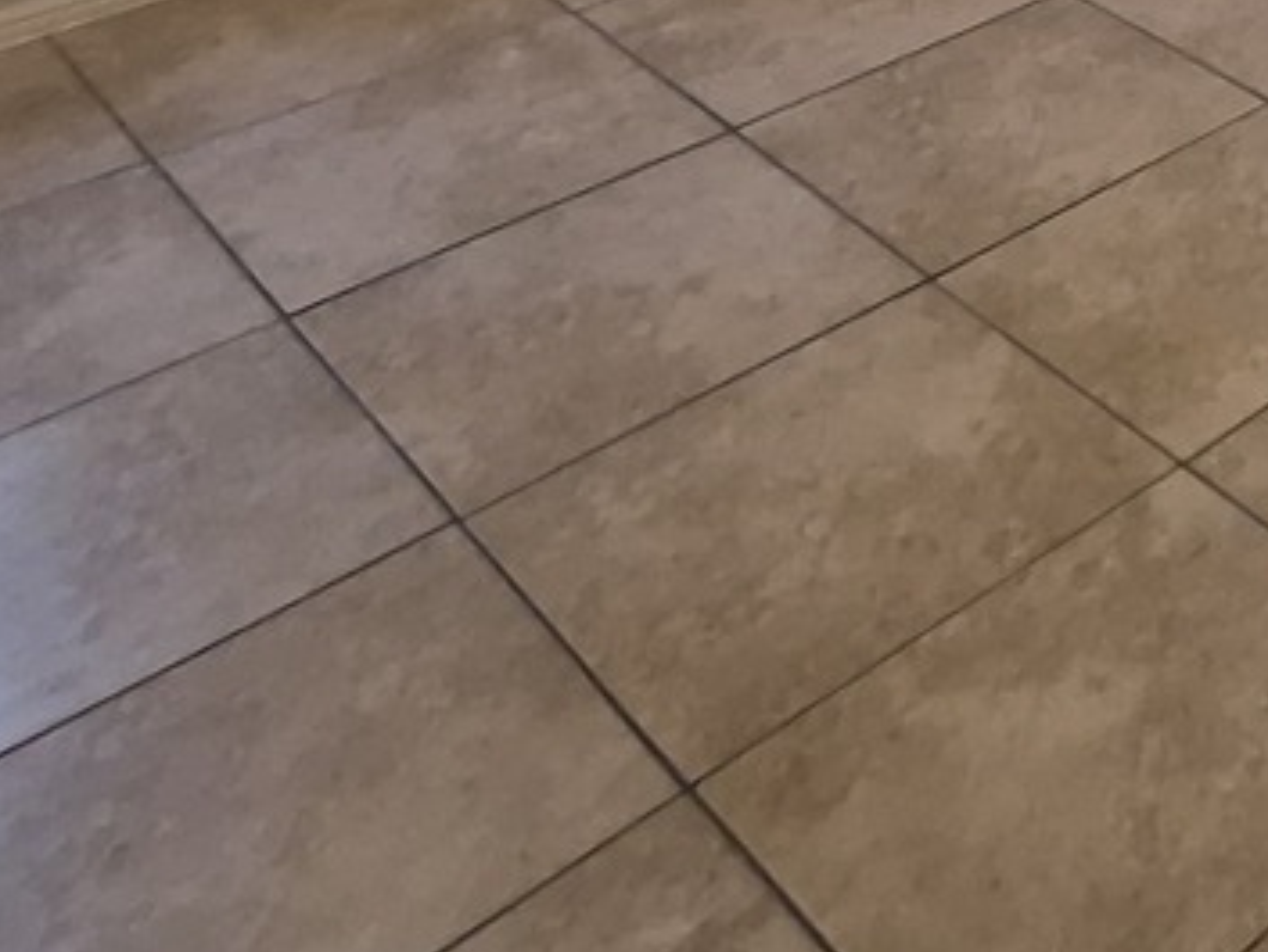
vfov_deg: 18.5
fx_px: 1942
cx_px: 1882
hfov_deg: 26.6
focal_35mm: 53
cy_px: -927
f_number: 2.2
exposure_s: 1/60
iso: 160
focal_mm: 1.74
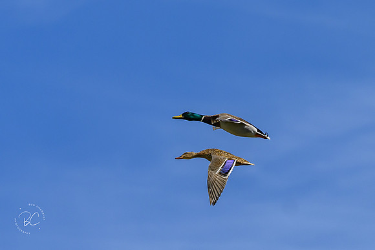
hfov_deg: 2.6
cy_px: 161
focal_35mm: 779
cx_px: 266
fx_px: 8116
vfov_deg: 1.8
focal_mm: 250
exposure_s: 1/1600
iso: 200
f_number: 5
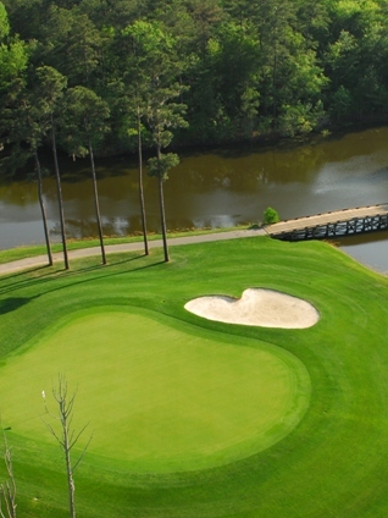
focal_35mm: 61
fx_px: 912
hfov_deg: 23.5
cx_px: 336
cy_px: 258
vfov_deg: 31.7
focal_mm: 28
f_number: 5.6
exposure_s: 1/350
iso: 200
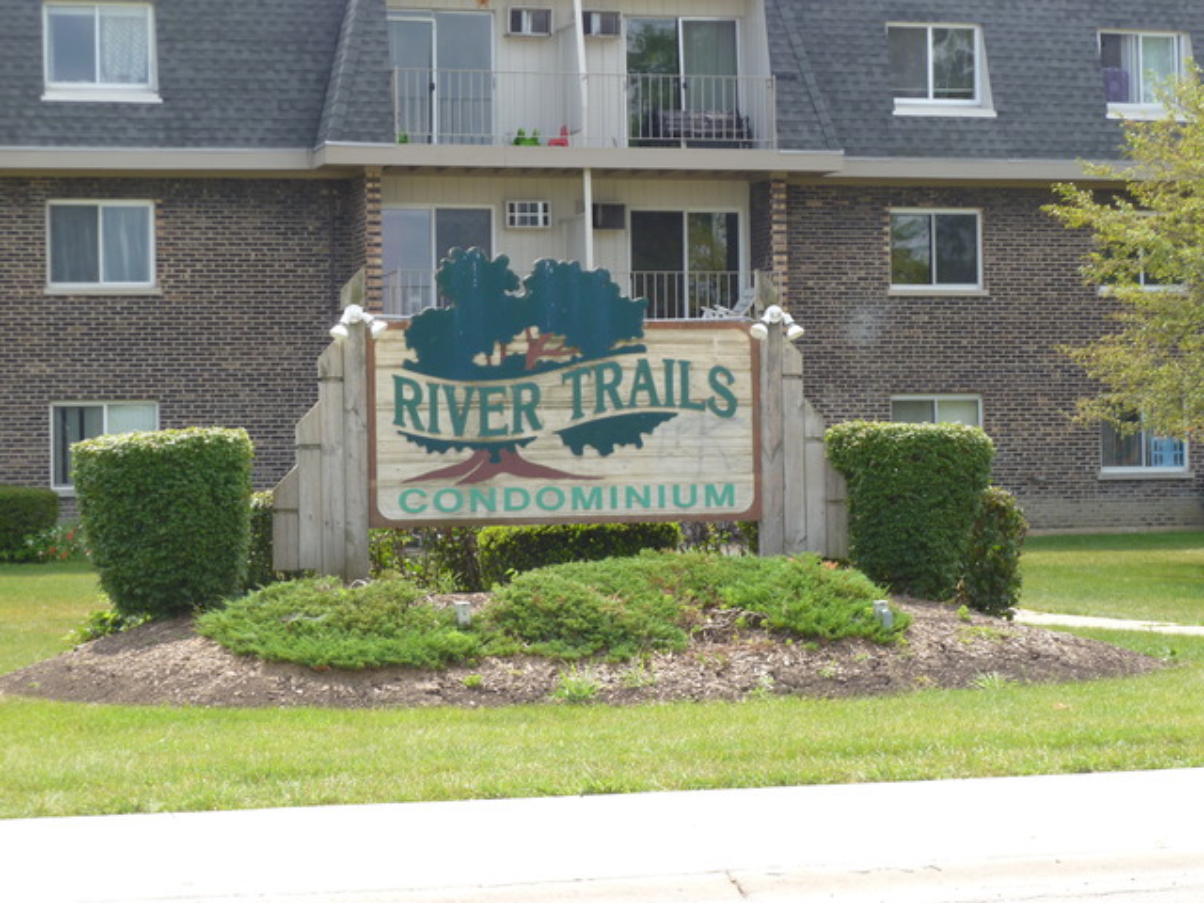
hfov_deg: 23.0
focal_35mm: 85
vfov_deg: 17.4
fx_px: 2956
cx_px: 602
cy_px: 452
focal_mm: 15.1
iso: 80
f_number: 4.6
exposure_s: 1/160
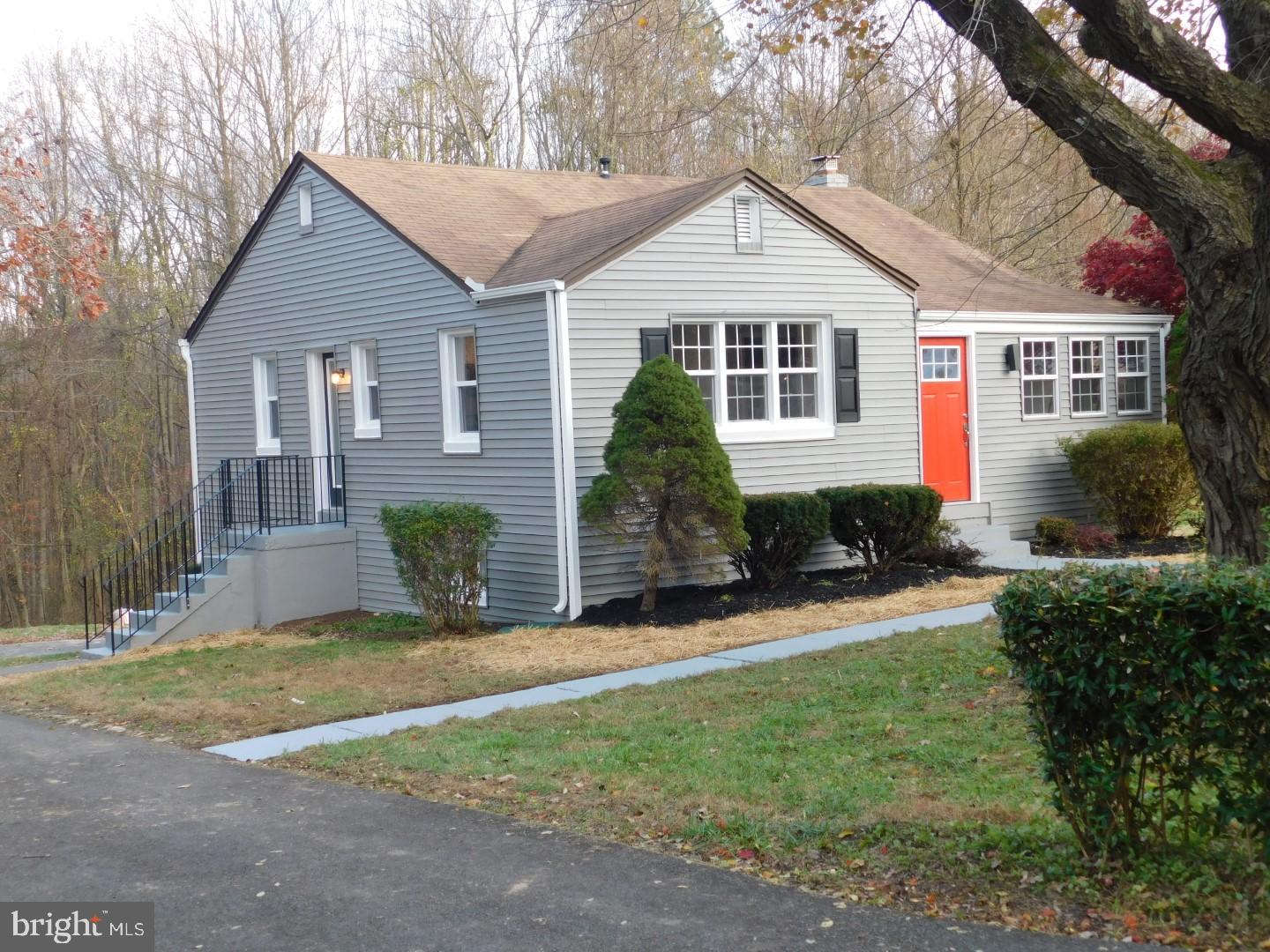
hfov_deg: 42.1
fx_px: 1651
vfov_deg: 32.2
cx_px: 635
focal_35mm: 45
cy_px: 476
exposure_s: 1/60
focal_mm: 8
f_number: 3.7
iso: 125
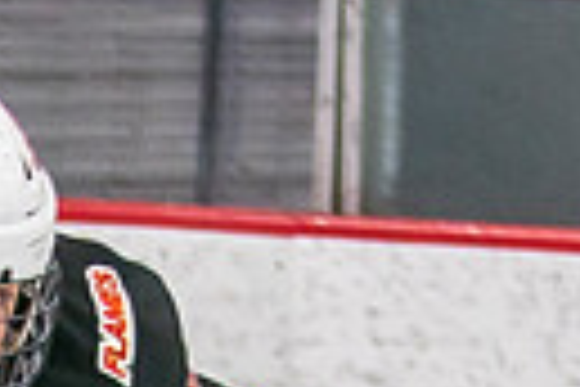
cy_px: 992
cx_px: -386
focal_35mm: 890
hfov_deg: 2.3
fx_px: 14338
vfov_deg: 1.5
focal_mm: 88
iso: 1000
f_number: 2.8
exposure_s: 1/640
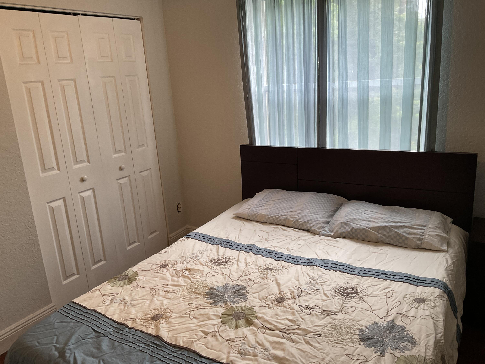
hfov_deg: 61.7
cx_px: 242
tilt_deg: -15.3
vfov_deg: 48.2
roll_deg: +3.6
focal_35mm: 29
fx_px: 406
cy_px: 182
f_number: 1.8
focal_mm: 3
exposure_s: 1/60
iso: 40
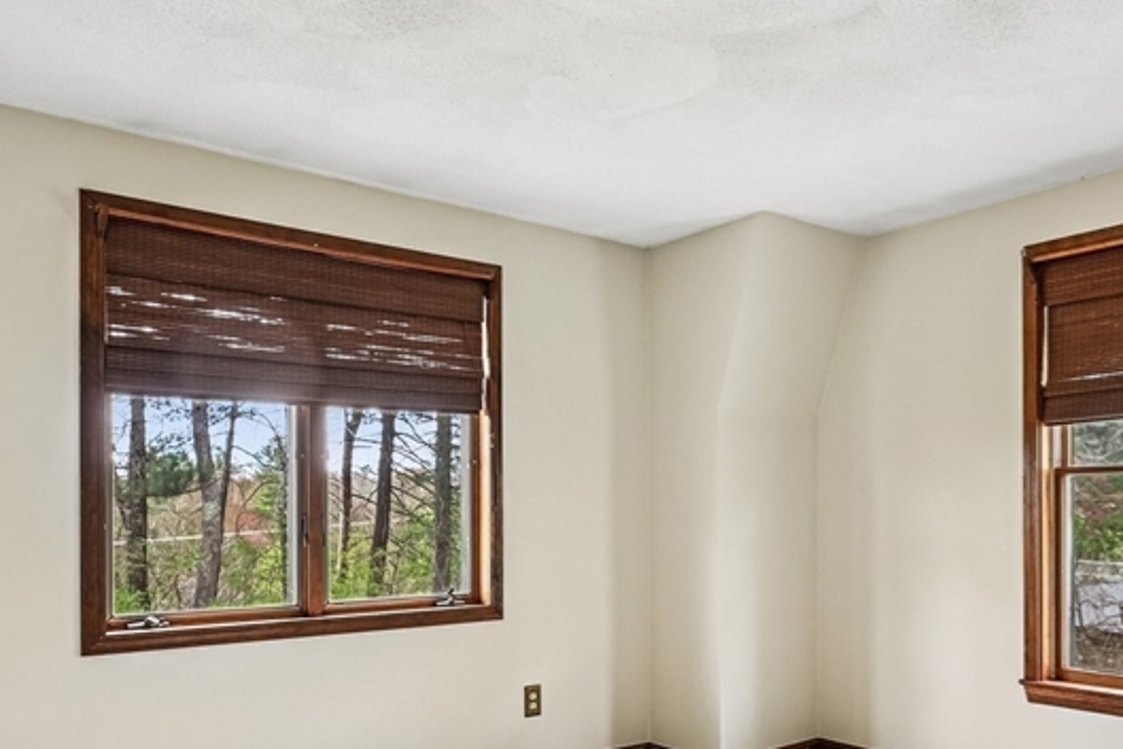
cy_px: 512
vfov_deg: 41.7
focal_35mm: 31
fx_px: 967
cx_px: 681
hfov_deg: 59.7
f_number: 8
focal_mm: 16
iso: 400
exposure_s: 1/15
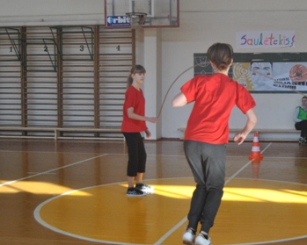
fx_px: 563
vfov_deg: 24.6
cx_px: 243
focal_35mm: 62
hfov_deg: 29.8
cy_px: 112
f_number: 3.8
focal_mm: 24
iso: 800
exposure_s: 1/500
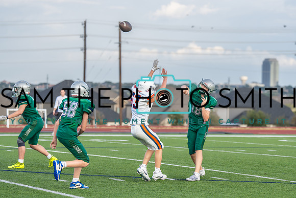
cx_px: 201
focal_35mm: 168
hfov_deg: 12.2
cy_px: 117
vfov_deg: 8.2
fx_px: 1380
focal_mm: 122
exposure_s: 1/1600
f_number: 2.8
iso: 500
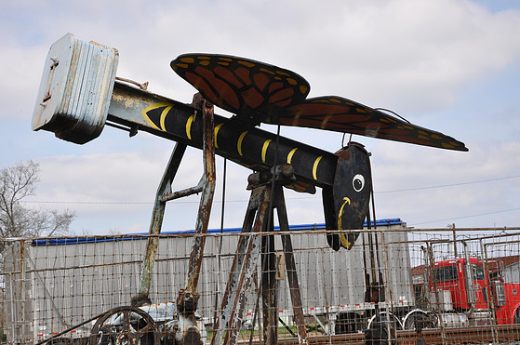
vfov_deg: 16.8
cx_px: 252
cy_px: 167
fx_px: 1168
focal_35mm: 81
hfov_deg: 25.1
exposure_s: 1/250
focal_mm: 52
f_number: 8
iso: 200
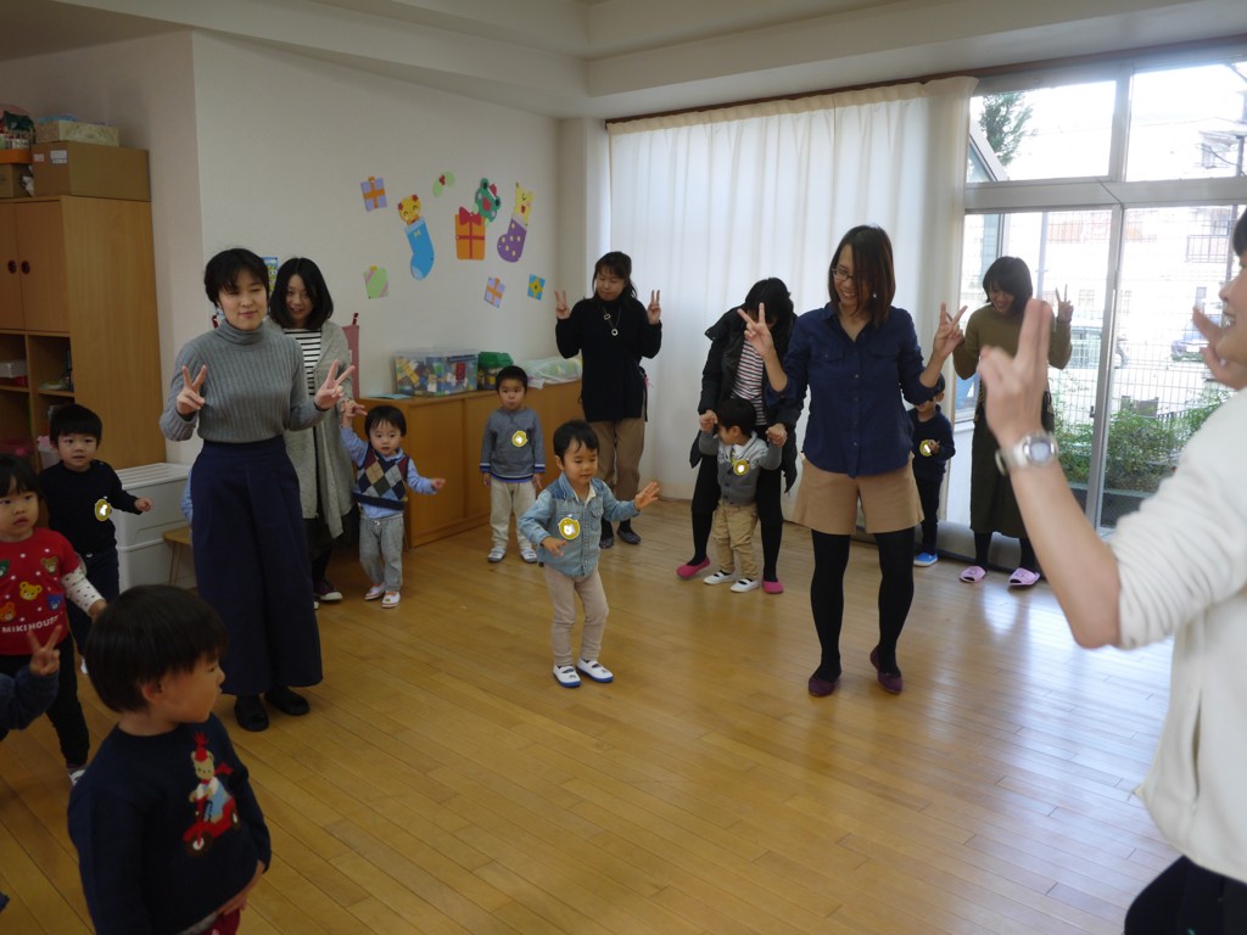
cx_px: 624
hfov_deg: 63.4
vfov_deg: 49.7
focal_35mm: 28
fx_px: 1009
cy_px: 468
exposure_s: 1/100
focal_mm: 14
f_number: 2.5
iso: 160
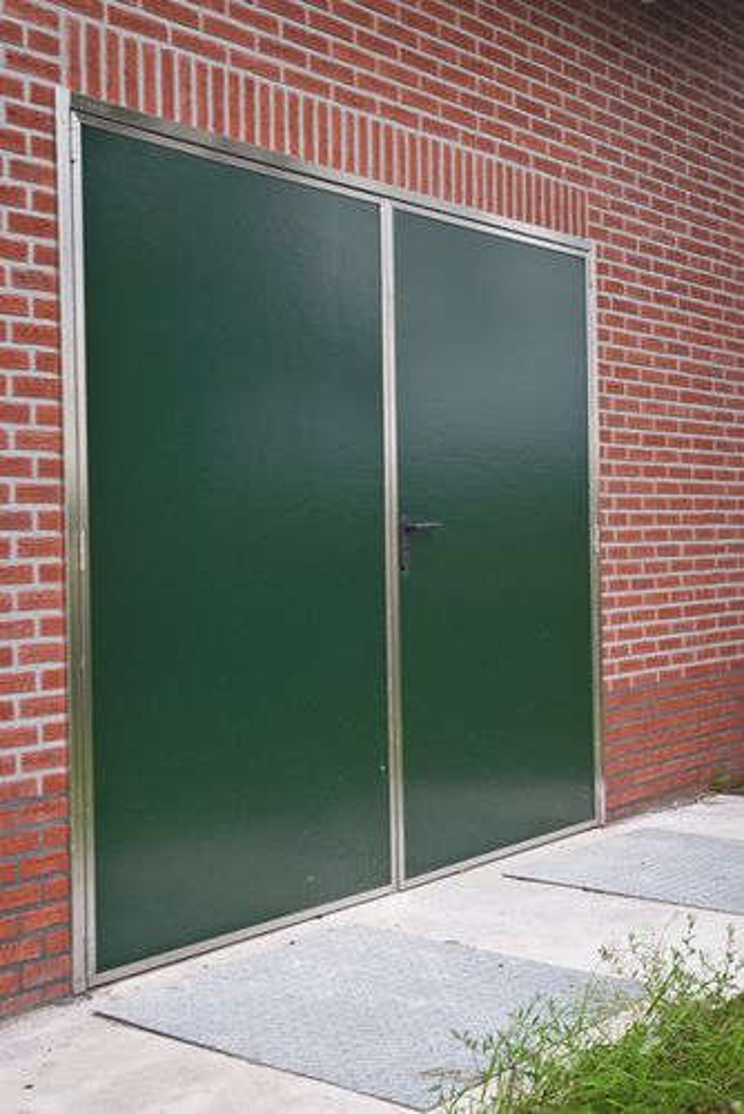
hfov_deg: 28.1
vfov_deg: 41.1
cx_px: 372
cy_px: 557
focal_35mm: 48
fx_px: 1486
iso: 400
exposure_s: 1/160
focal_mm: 32
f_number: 5.6
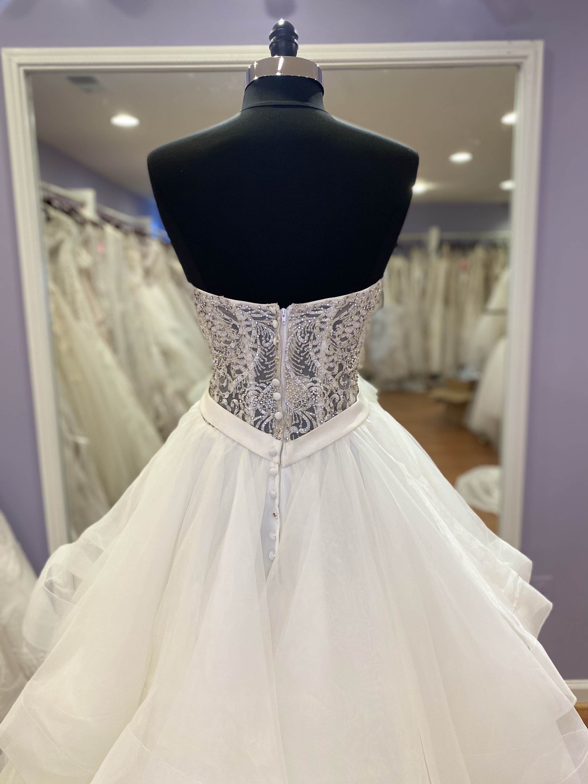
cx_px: 294
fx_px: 589
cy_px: 392
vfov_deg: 67.3
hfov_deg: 53.1
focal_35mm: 26
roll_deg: +1.4
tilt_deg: -9.7
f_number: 1.8
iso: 80
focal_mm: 4.25
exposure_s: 1/60
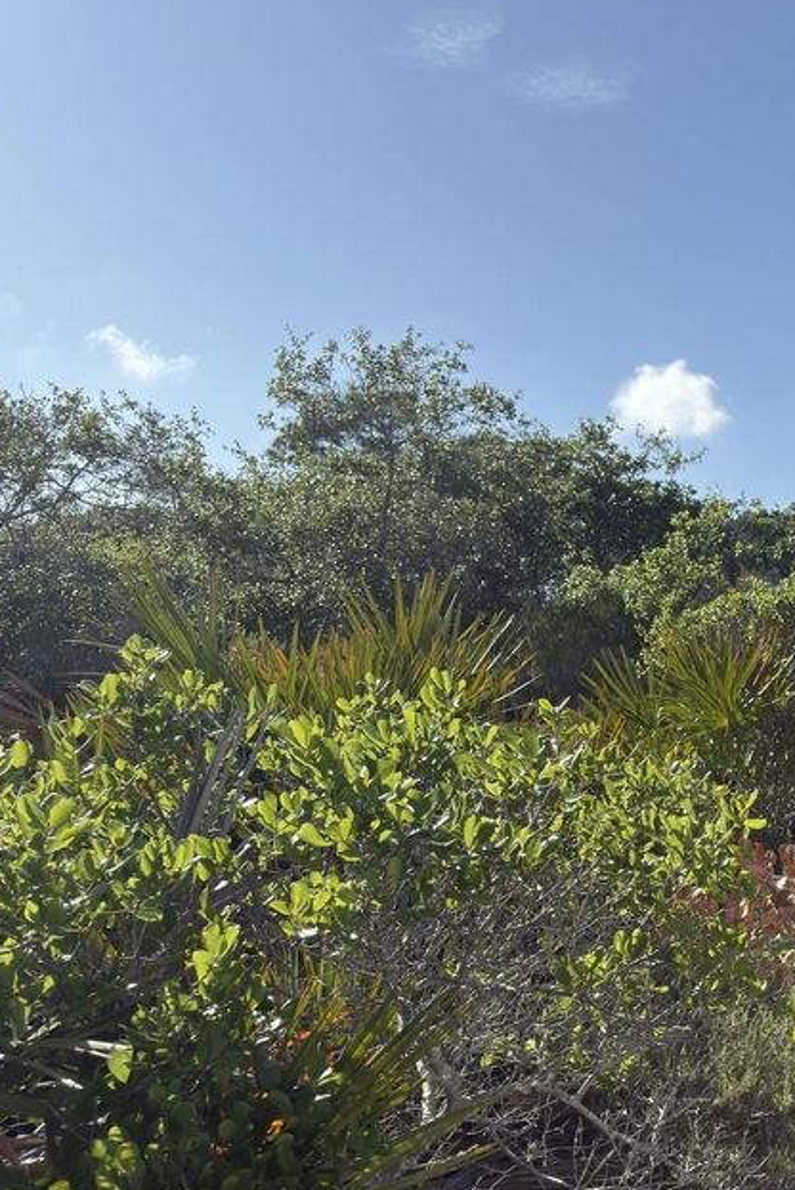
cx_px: 954
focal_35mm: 41
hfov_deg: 28.4
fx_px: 1357
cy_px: 678
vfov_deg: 47.3
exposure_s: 1/4464
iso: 64
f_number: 1.78
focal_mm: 6.76
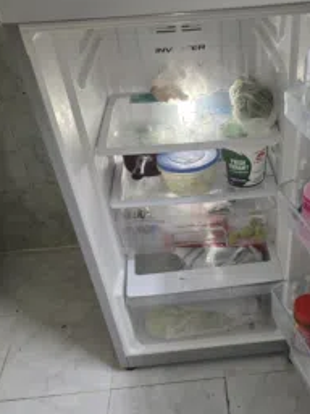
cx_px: 226
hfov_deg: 38.8
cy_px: 260
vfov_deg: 50.8
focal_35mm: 36
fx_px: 430
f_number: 1.7
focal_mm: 6.3
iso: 320
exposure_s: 1/33.3
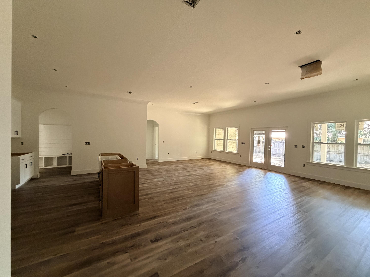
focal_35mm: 14
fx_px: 150
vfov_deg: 85.7
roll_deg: -0.7
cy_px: 138
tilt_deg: -0.9
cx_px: 185
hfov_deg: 102.1
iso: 640
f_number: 2.2
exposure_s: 1/60
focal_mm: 2.22
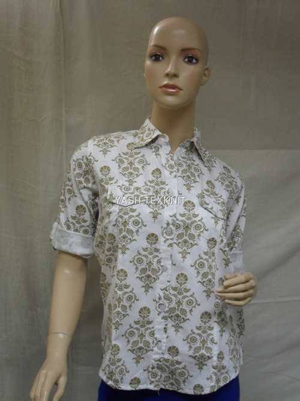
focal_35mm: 42
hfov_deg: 34.3
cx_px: 150
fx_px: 485
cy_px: 200
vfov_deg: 44.8
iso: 200
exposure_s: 1/30
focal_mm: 7.5
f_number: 3.6
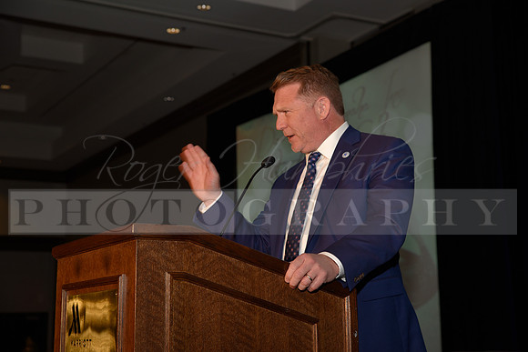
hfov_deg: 32.4
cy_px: 176
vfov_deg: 21.9
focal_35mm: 62
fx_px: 910
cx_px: 264
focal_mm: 62
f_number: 5
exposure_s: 1/60
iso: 200
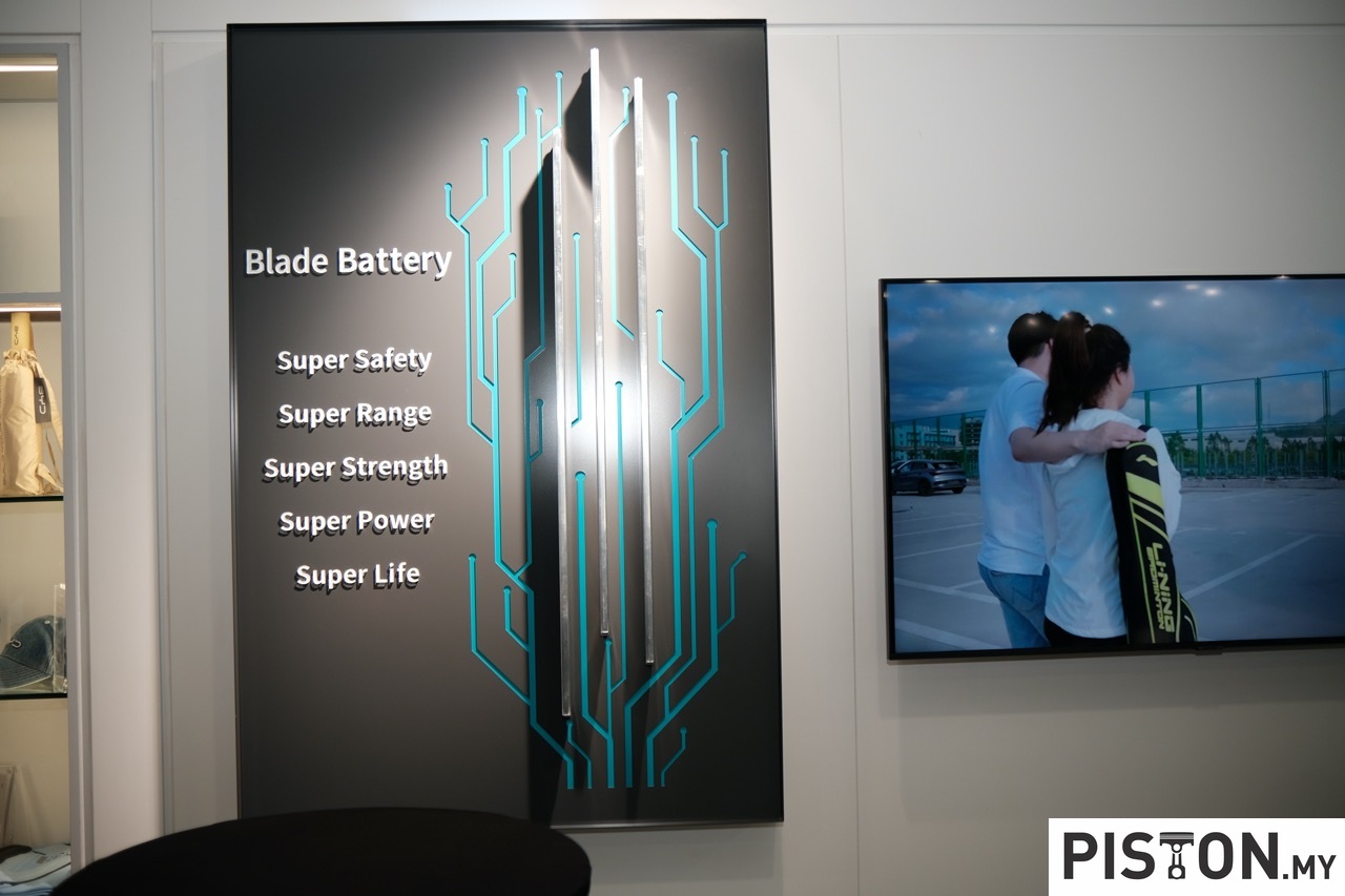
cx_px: 672
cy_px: 448
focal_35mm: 35
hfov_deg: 54.4
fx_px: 1307
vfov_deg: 37.8
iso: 200
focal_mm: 23
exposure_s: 1/160
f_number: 2
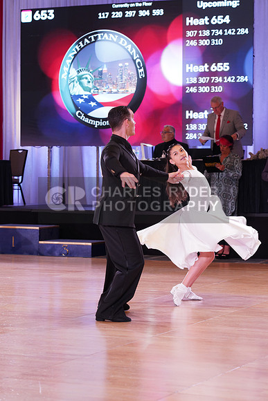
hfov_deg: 13.0
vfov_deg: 19.5
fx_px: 1172
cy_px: 200
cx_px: 134
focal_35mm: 105
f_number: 5
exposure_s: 1/125
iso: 1250
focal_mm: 105
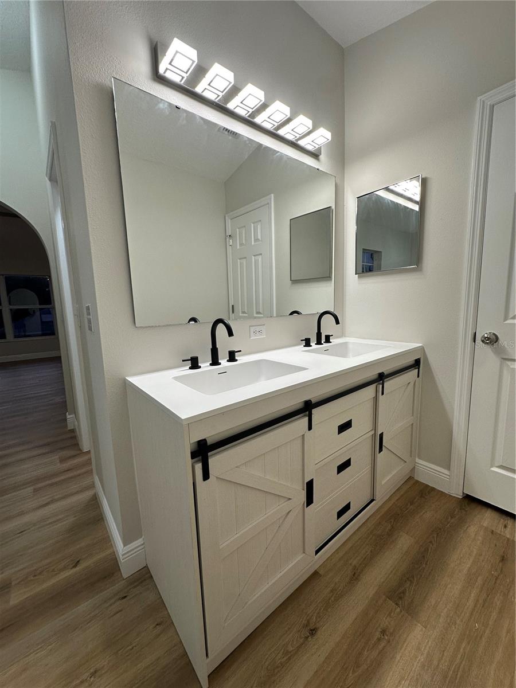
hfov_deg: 85.7
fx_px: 278
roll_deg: +1.2
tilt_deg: -8.1
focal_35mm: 14
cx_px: 258
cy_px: 344
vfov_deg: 102.1
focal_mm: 2.22
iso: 100
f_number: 2.2
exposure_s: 1/120
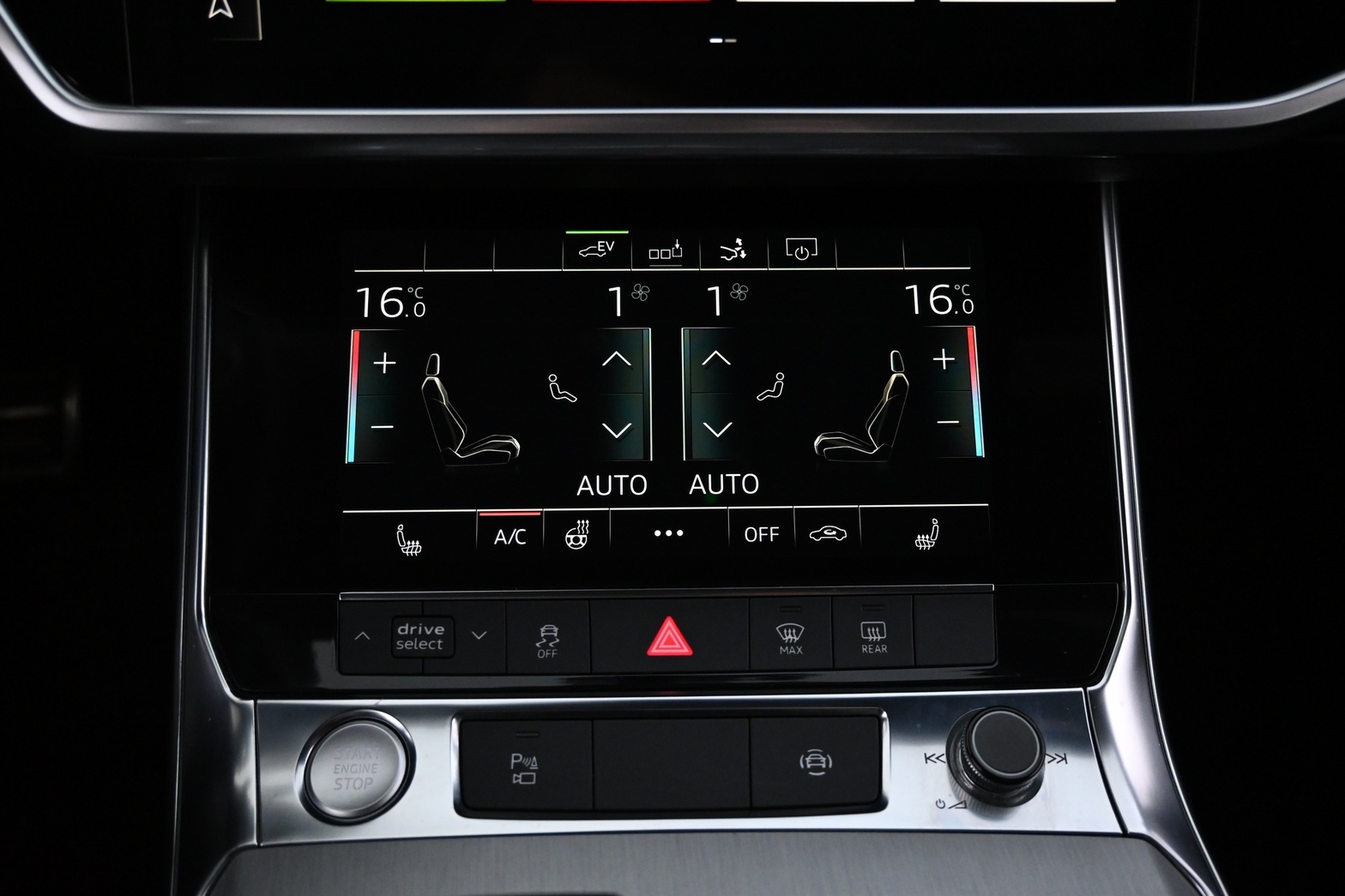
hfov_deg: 60.3
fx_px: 1158
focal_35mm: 31
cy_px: 443
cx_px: 687
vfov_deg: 42.3
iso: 2800
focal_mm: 20
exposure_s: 1/30
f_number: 3.8
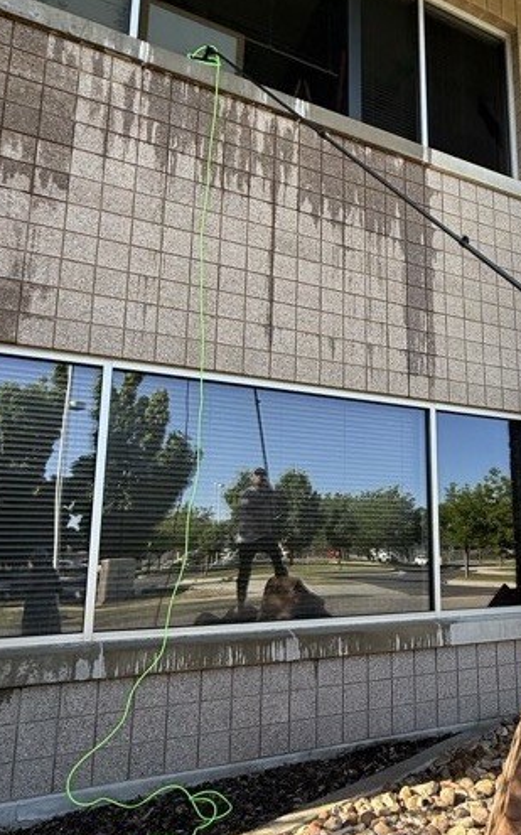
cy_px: 450
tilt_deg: +10.5
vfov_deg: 68.3
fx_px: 614
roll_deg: -0.8
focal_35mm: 27
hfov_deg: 44.6
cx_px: 384
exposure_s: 1/170
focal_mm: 2.22
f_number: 2.2
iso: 50
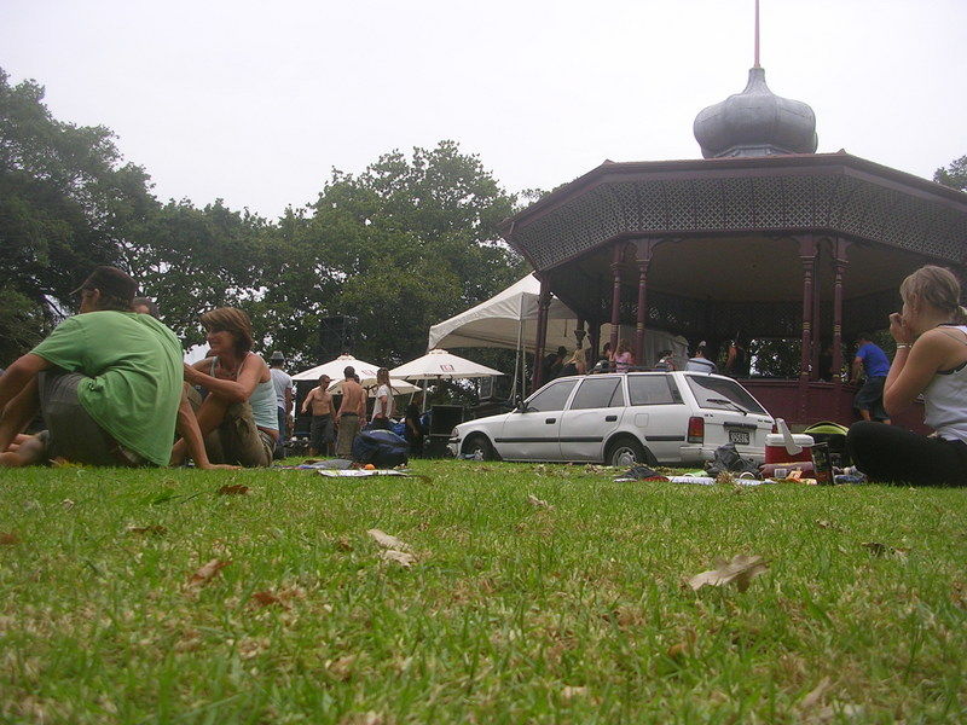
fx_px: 1062
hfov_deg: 49.0
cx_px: 484
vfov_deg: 37.7
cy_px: 362
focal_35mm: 38
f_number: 2.8
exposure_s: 1/228
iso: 50
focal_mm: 5.8
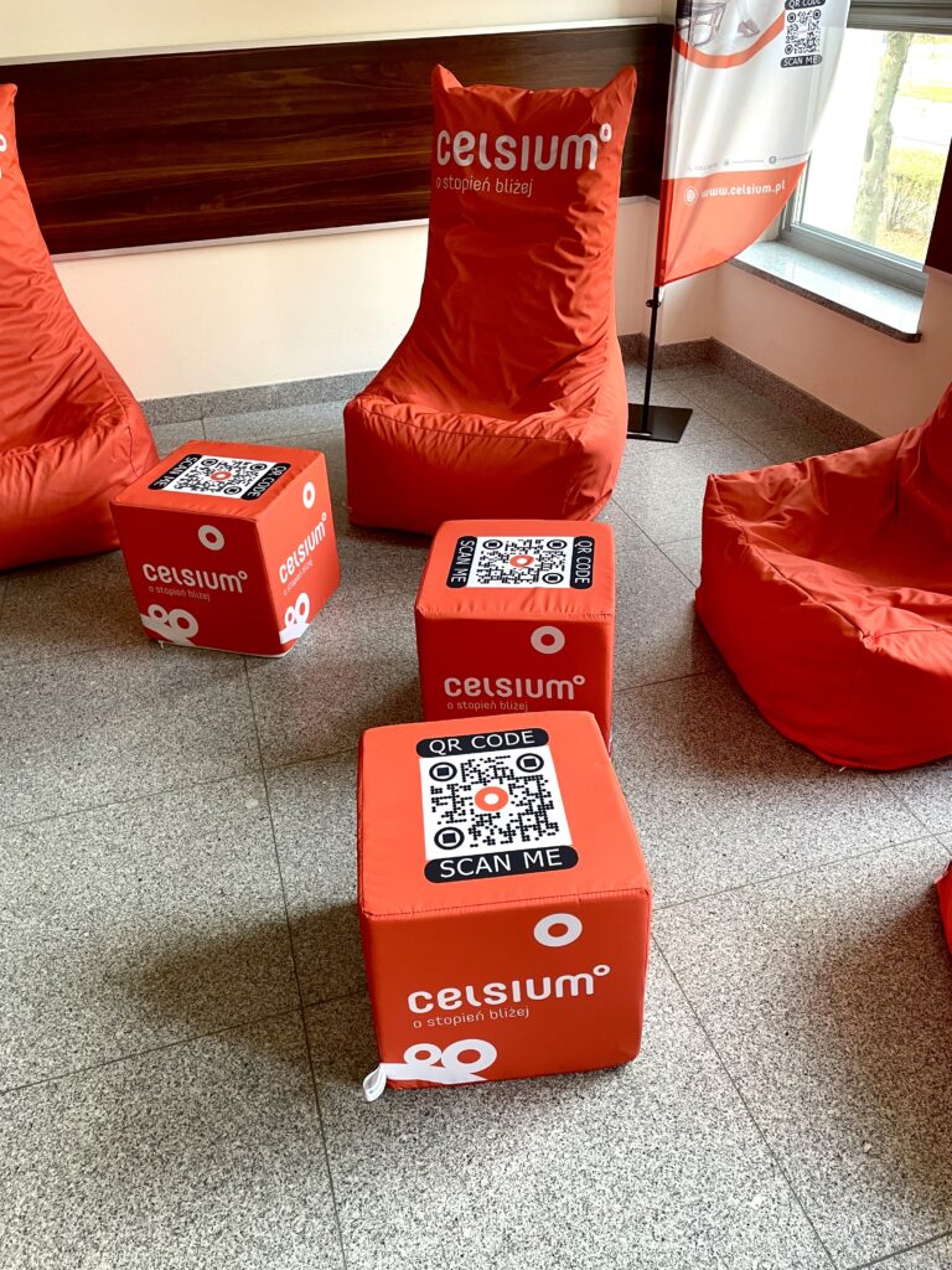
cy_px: 635
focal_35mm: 26
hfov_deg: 53.1
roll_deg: +2.6
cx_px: 476
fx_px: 953
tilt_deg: -34.5
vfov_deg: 67.3
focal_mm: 4.2
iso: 125
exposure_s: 1/60
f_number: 1.6
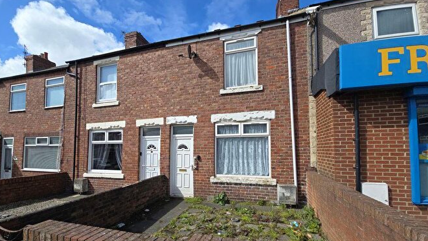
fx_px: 170
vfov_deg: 69.9
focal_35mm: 15
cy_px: 143
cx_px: 207
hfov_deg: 103.0
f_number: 2.2
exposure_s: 1/2204
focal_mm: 2.2
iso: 50
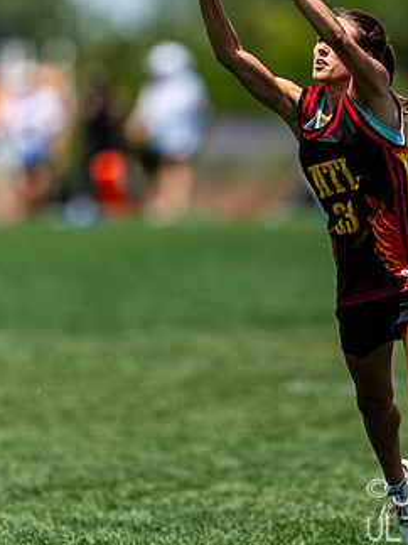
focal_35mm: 829
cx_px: 255
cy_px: 236
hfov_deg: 1.8
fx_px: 13037
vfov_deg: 2.4
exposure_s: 1/3200
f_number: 2.8
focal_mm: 400
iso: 100
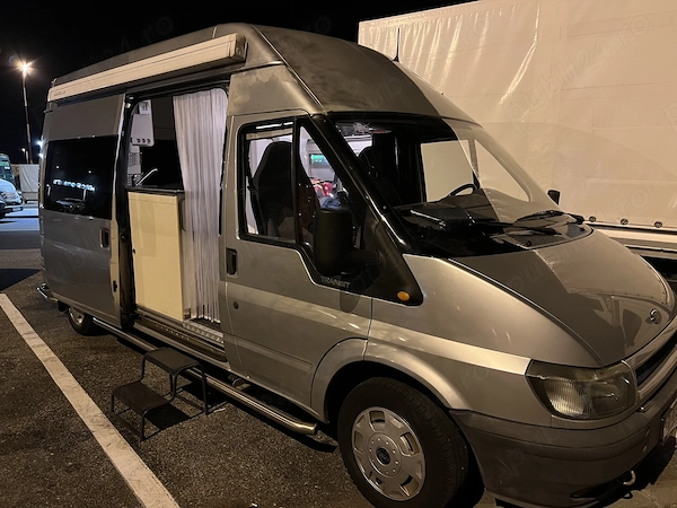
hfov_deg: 67.3
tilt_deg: -9.8
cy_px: 254
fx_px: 508
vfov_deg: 53.1
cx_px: 338
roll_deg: +0.1
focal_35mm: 26
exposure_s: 1/25
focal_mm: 5.7
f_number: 1.5
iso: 500
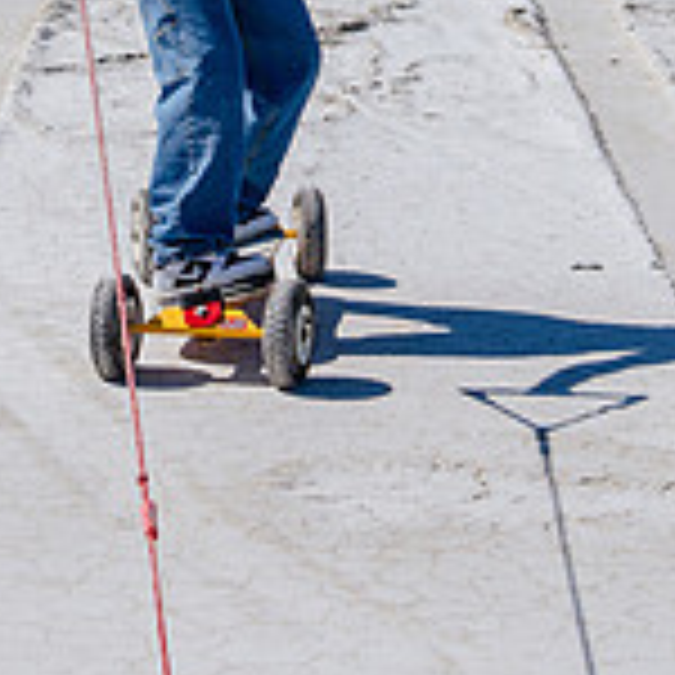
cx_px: 206
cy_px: -137
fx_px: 4324
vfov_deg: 8.8
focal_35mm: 196
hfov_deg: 8.9
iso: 160
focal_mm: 52
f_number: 6.3
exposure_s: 1/1250
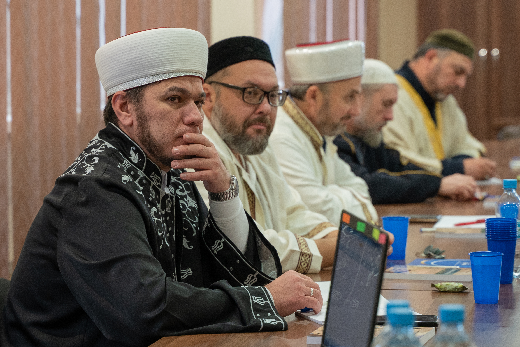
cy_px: 174
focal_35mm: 112
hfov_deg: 18.3
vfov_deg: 12.2
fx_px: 1618
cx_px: 260
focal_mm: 75
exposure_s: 1/80
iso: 1250
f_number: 4
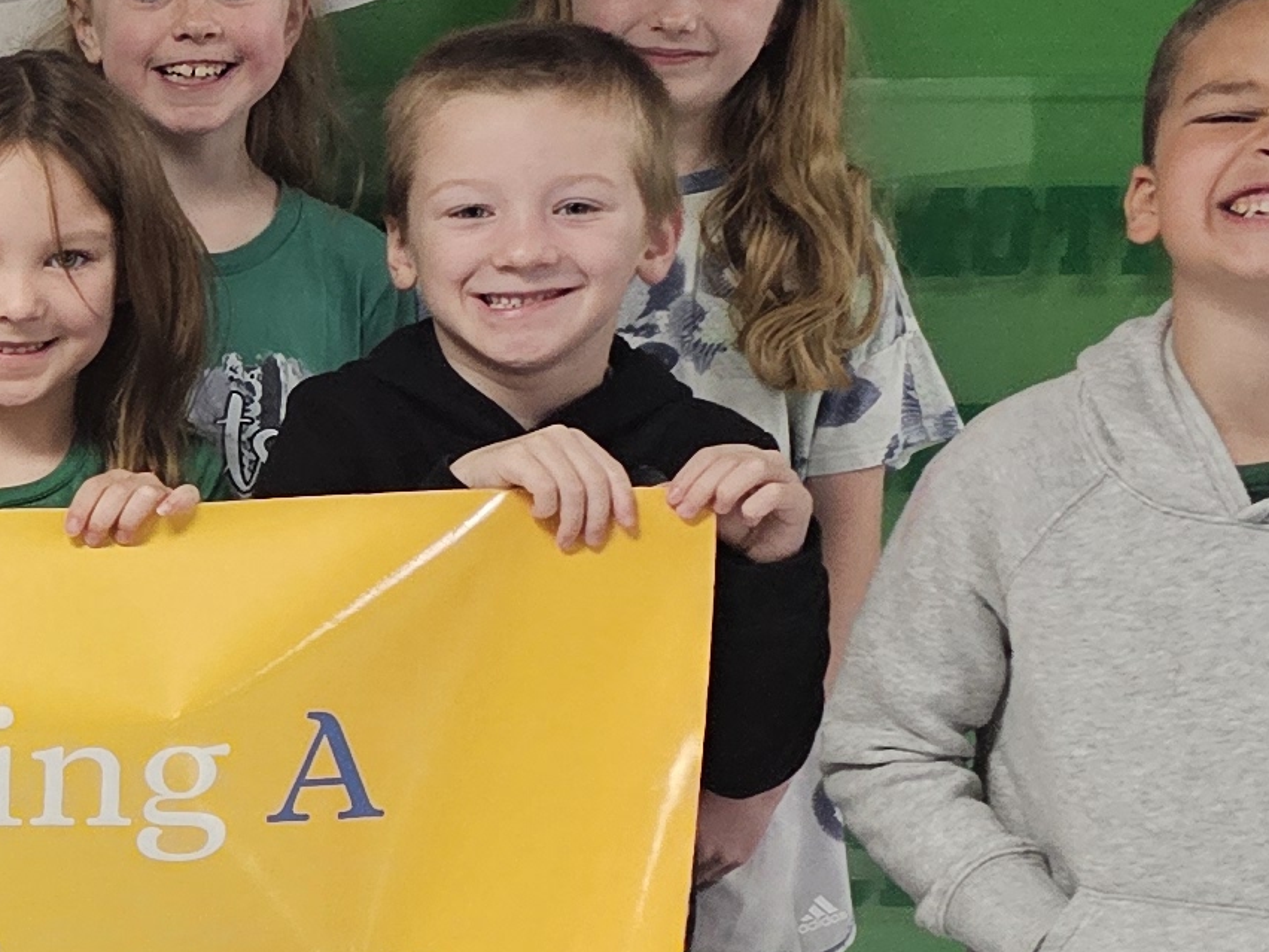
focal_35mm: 108
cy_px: 650
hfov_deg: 15.9
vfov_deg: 13.7
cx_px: -907
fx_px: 3959
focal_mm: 6.3
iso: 640
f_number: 1.7
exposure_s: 1/120
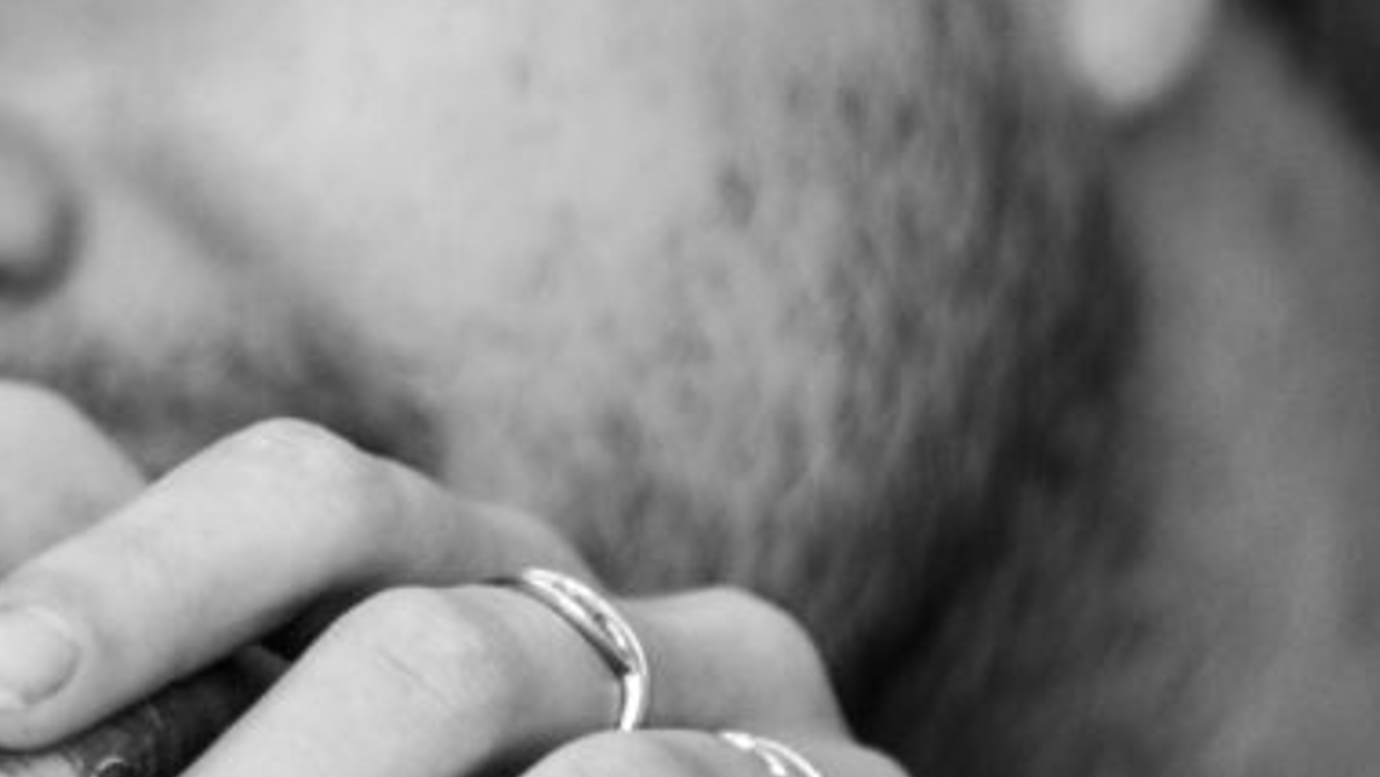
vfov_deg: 2.8
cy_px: -180
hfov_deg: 4.9
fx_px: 15995
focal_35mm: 437
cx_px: -291
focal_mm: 155
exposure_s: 1/125
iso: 800
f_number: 2.8
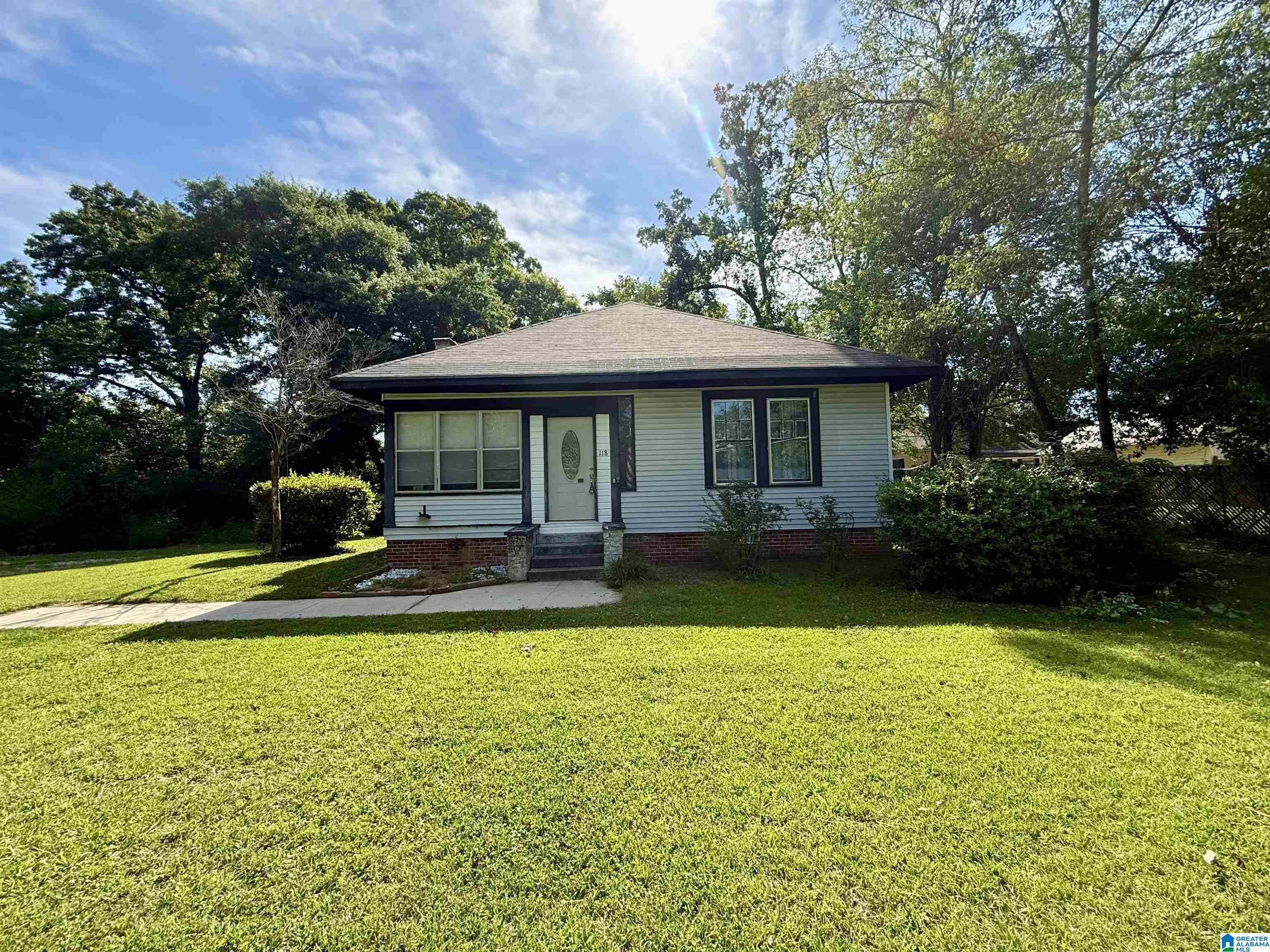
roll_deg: +1.9
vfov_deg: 85.7
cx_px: 635
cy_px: 476
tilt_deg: +2.5
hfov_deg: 102.1
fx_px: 514
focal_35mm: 14
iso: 64
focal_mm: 2.22
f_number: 2.2
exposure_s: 1/876
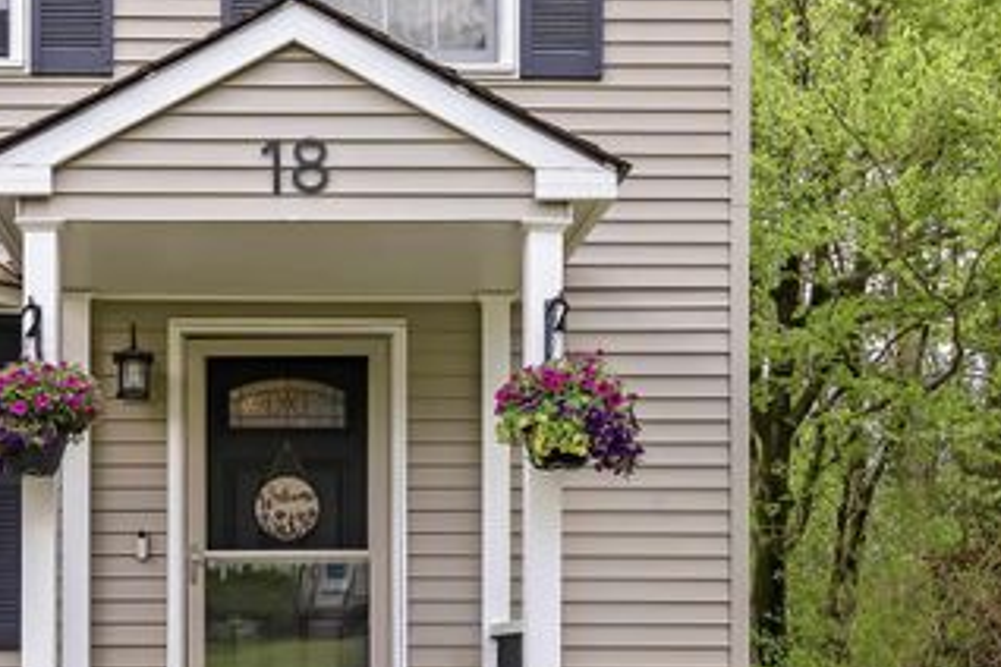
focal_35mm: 55
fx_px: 1529
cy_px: 483
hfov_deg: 35.6
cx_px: 274
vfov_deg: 24.4
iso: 800
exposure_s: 1/250
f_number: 9
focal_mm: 35
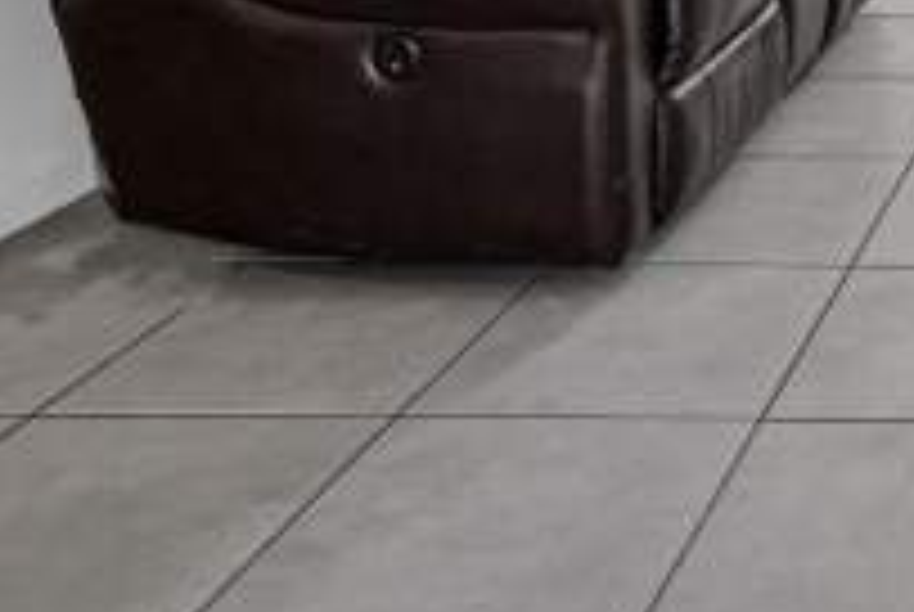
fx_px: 1602
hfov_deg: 26.0
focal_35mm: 63
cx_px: 1256
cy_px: -464
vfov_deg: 17.7
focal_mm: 16
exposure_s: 1/30
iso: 800
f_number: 8
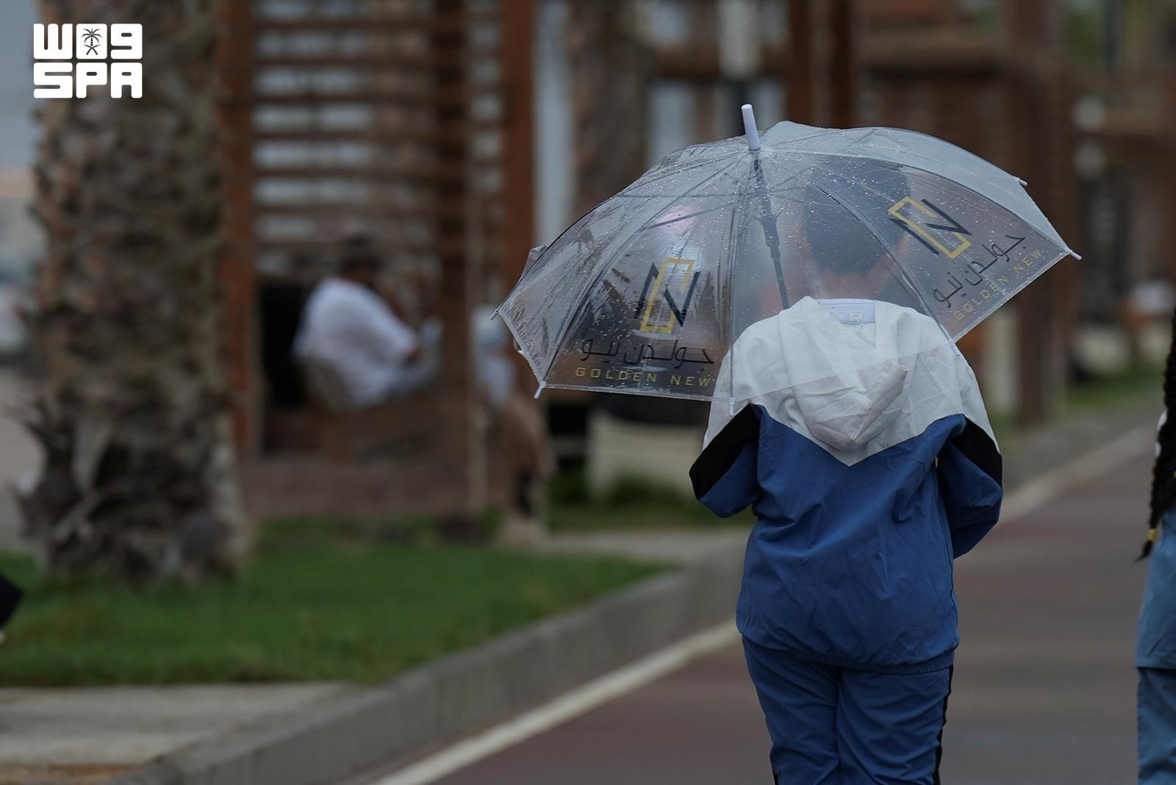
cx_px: 588
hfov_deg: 10.3
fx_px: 6535
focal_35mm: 200
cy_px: 392
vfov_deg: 6.9
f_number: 3.5
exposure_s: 1/125
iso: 200
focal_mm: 200
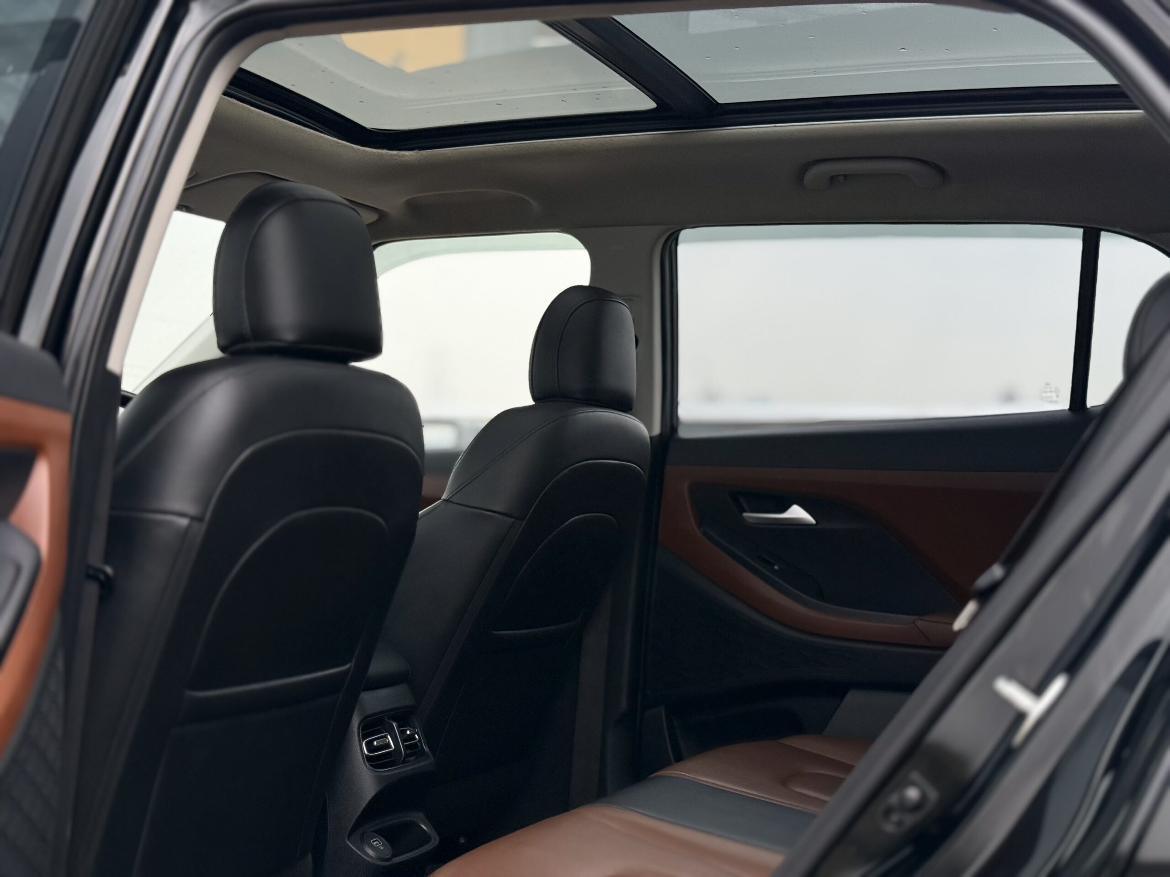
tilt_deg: +2.1
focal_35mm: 48
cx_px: 585
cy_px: 438
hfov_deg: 39.7
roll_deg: +0.3
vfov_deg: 30.3
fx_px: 1622
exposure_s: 1/769
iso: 64
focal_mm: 6.76
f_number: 1.78
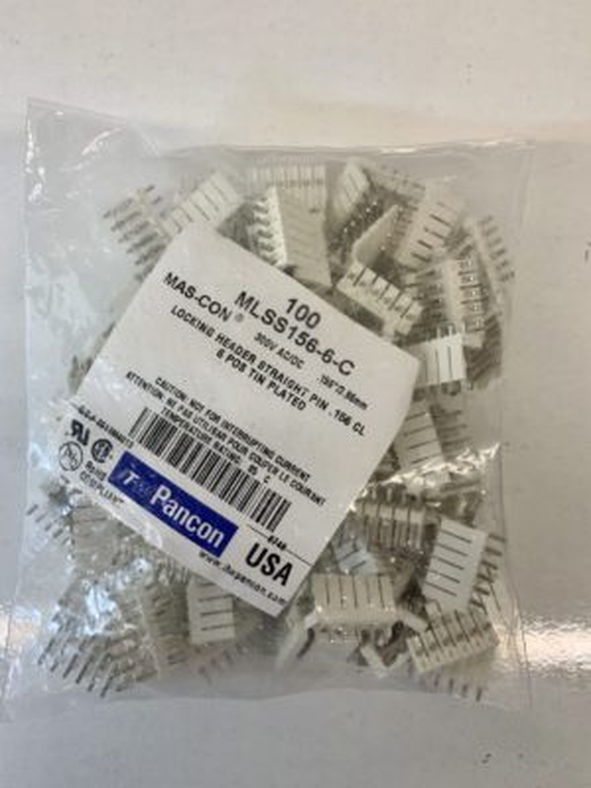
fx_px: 592
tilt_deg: -84.8
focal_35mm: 26
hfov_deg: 53.1
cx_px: 296
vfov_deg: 67.3
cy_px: 394
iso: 40
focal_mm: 4.25
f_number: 1.8
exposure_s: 1/100
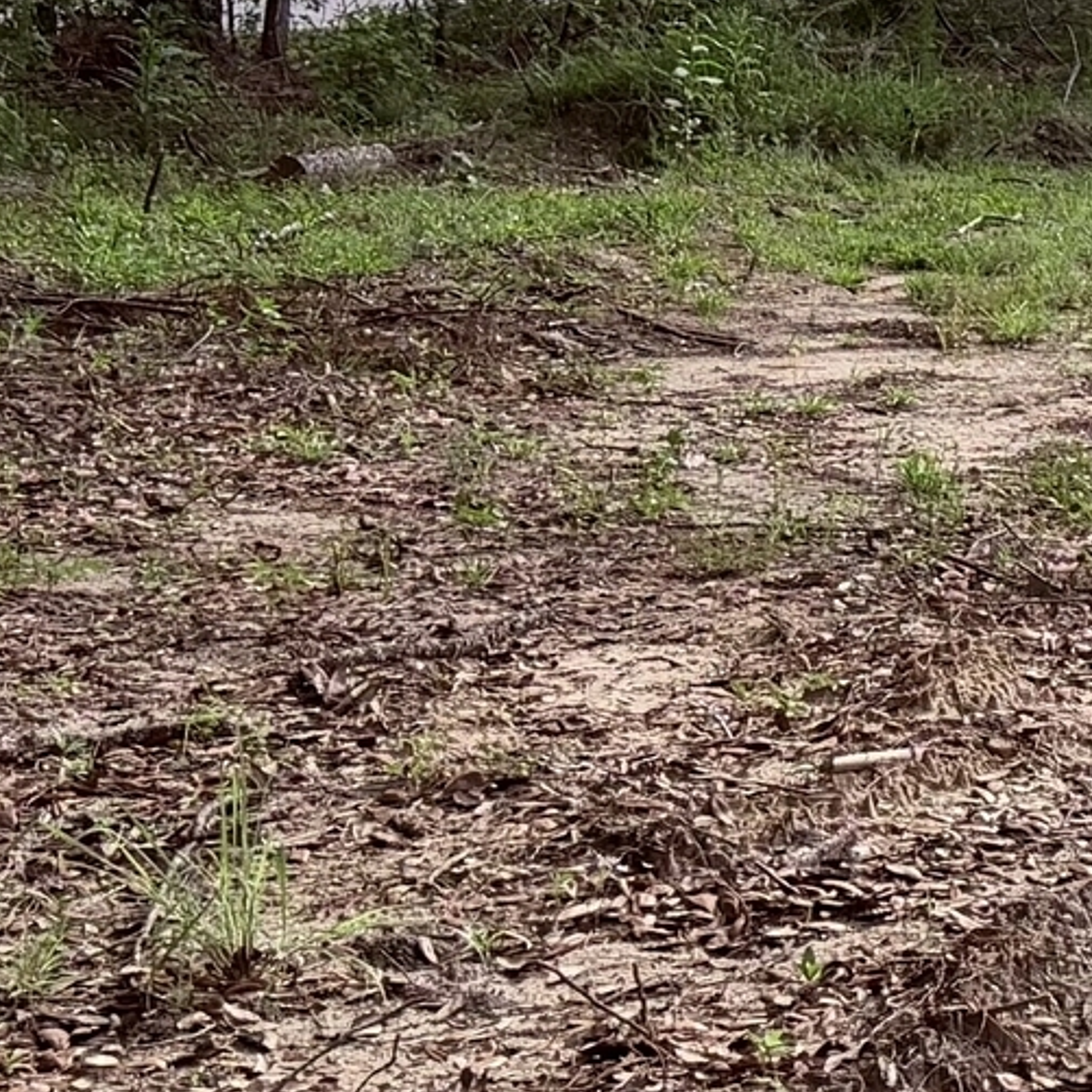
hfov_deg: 12.5
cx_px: 1794
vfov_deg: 13.1
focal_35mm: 130
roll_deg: -1.6
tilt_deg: -1.1
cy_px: -233
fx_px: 4640
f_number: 1.78
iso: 100
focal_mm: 6.76
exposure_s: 1/2703
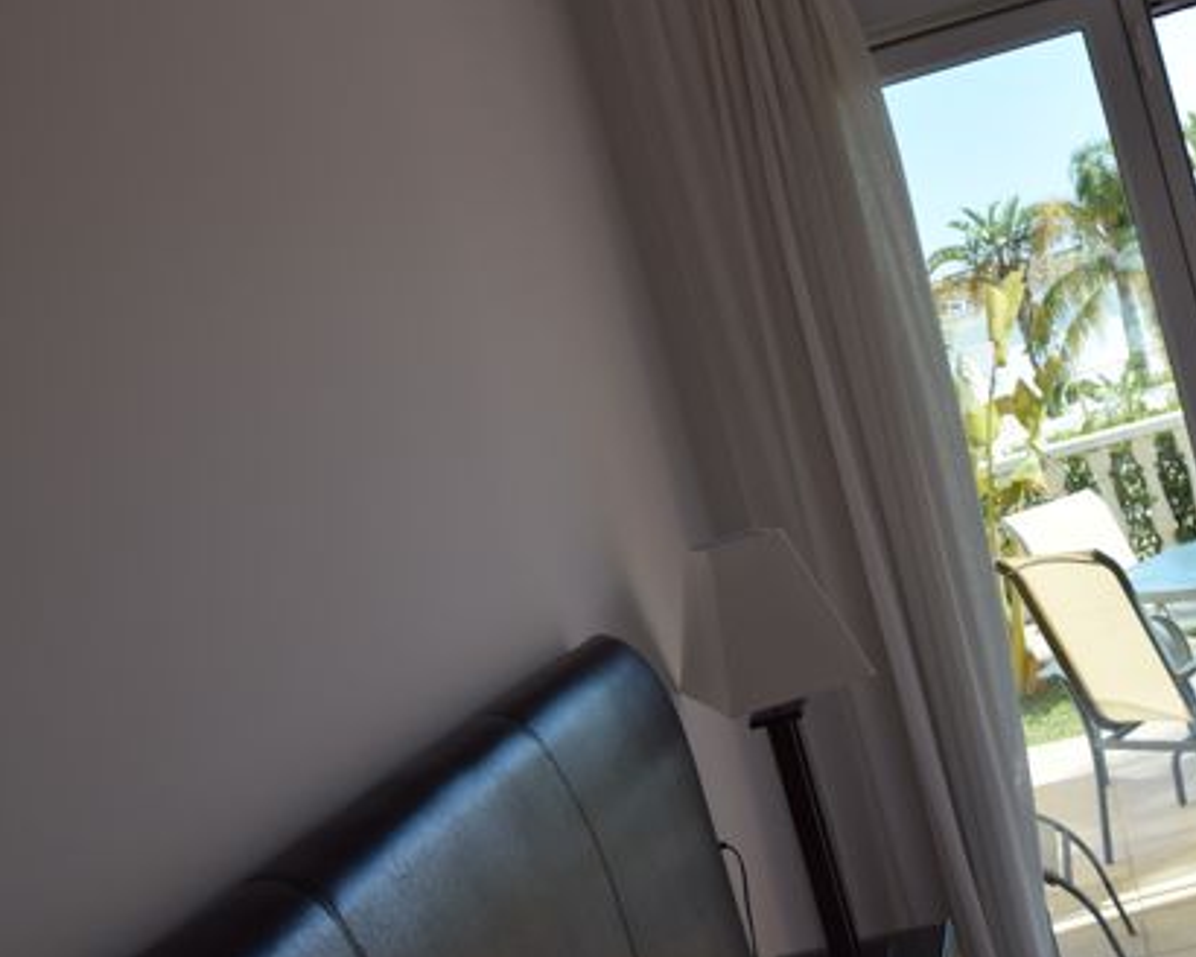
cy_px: 490
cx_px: 745
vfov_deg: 29.8
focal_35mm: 51
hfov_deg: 36.6
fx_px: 1798
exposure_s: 1/250
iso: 250
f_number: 8
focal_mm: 21
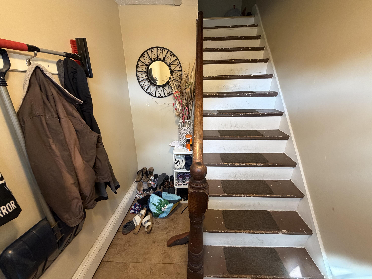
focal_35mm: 14
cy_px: 140
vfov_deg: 85.7
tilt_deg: -19.8
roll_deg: +1.1
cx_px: 186
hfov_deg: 102.1
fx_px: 150
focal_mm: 2.22
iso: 320
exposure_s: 1/60
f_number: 2.2
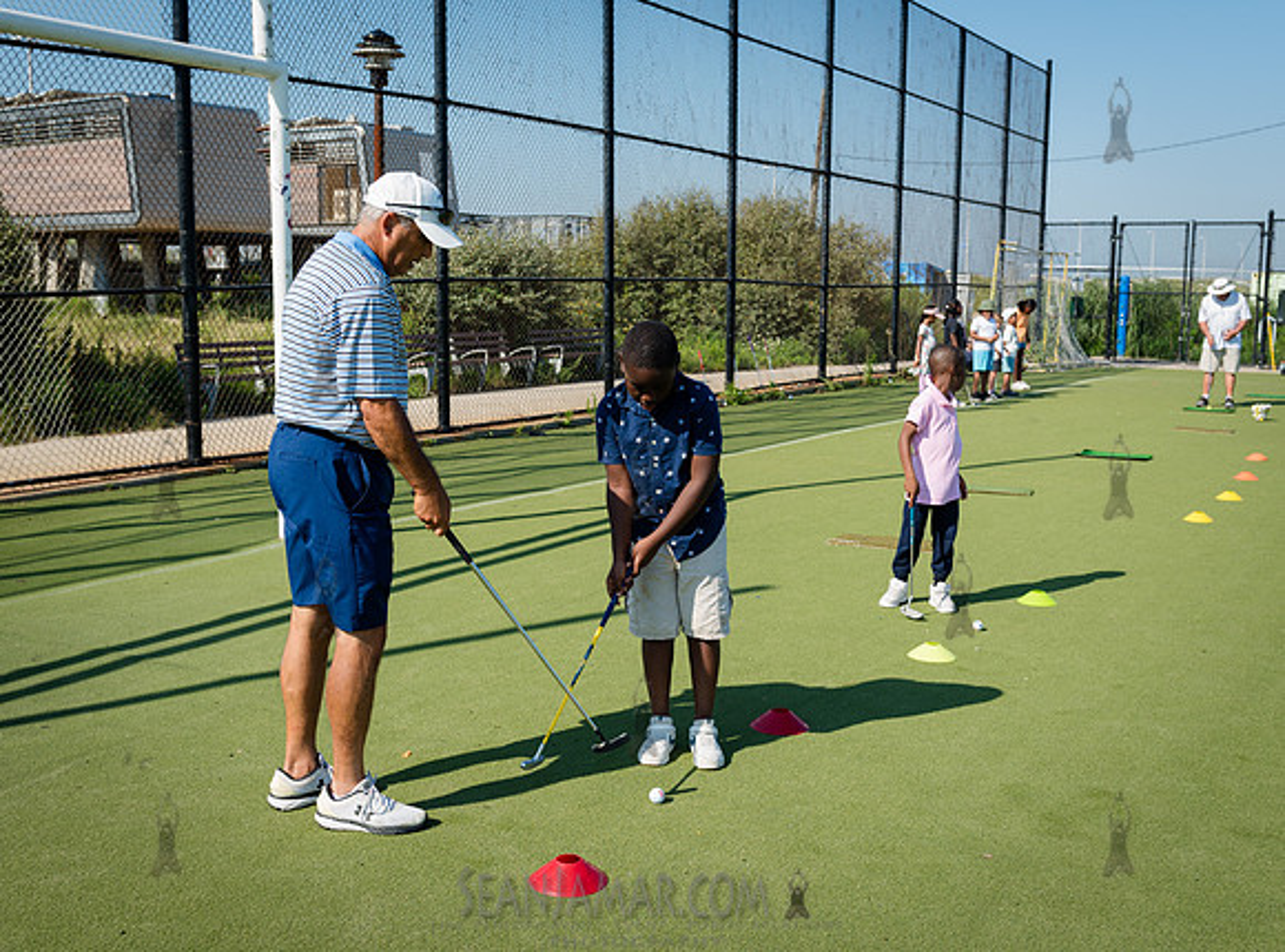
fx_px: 1464
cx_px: 636
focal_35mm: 40
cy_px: 492
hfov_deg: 47.4
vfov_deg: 36.1
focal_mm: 32
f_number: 5
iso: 100
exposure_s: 1/400
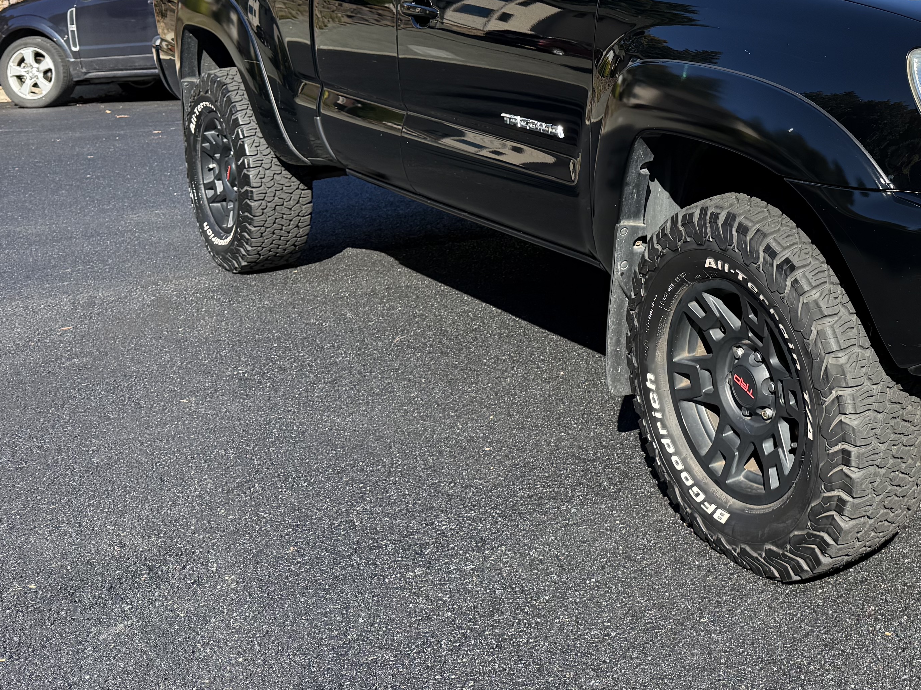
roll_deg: +4.2
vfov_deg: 28.1
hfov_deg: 36.0
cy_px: 79
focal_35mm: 50
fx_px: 1330
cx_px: 816
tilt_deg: -5.7
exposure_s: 1/1901
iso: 100
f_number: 1.78
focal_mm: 6.76
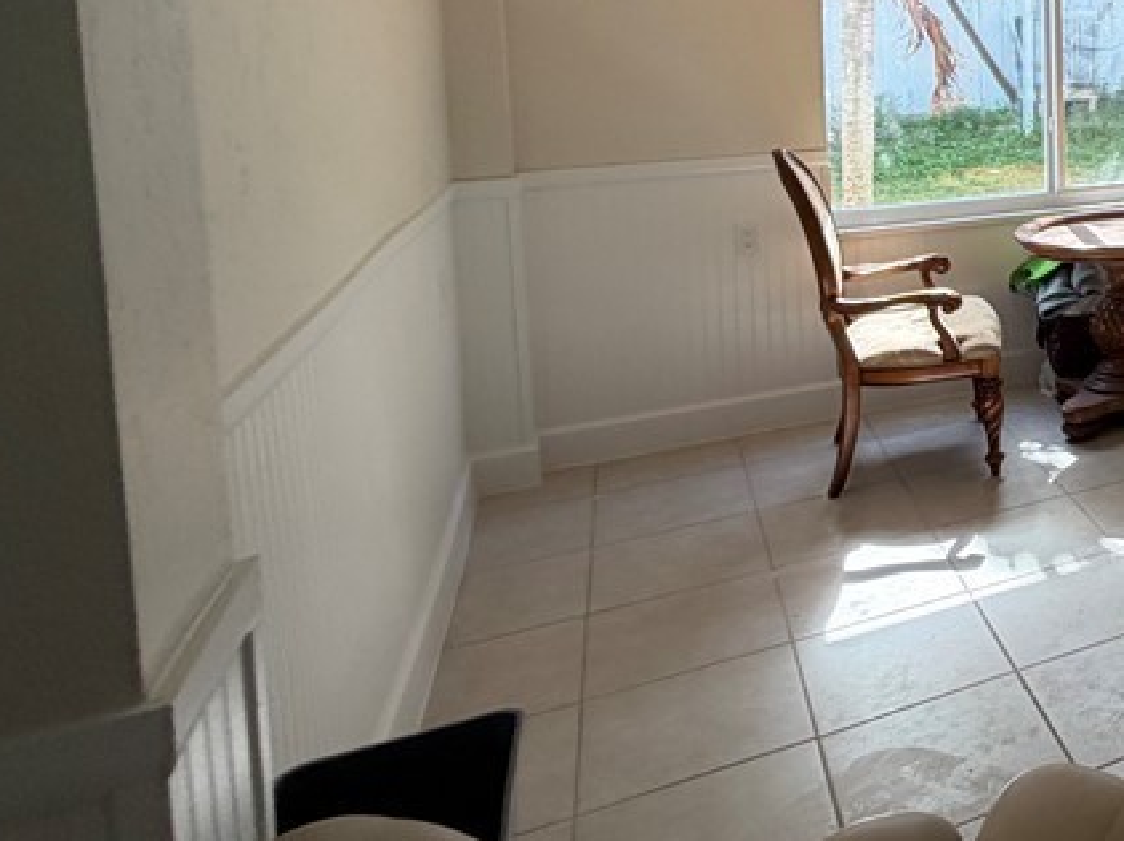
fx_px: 1103
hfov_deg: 39.5
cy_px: 96
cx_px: 1340
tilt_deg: -1.1
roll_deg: -0.2
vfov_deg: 39.0
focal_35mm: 34
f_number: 2.2
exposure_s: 1/121
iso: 64
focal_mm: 2.22
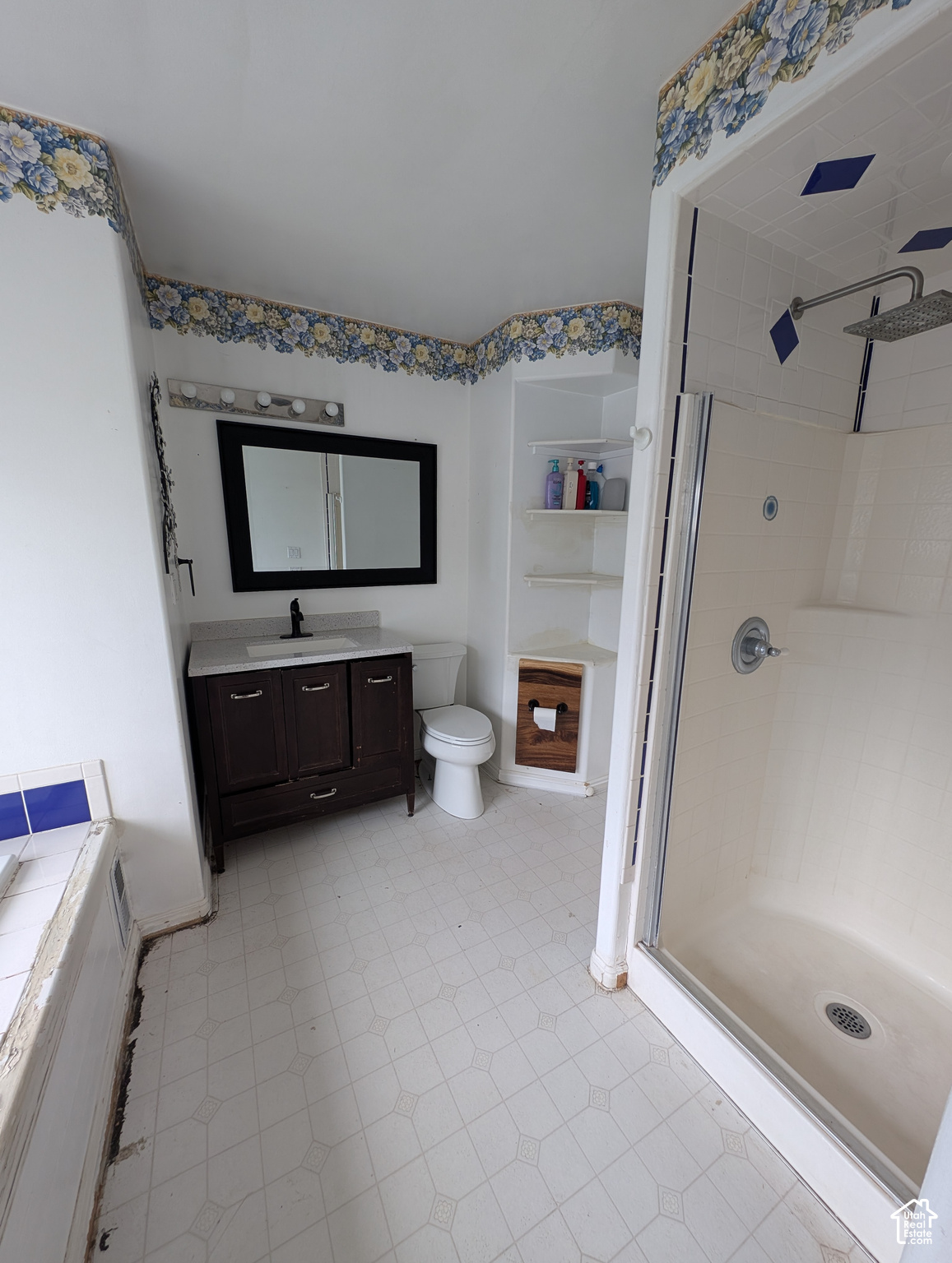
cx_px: 476
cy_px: 632
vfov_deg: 110.4
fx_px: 439
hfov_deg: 94.7
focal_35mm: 12
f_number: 1.95
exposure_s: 1/32.3
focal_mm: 2.23
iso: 43
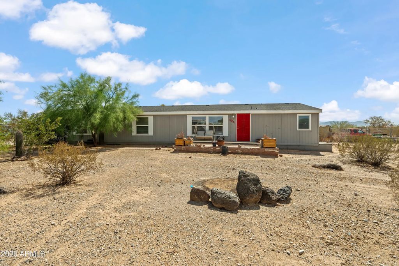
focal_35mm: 16
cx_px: 200
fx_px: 177
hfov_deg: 96.7
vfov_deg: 73.8
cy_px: 133
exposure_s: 1/500
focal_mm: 16
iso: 640
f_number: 7.1
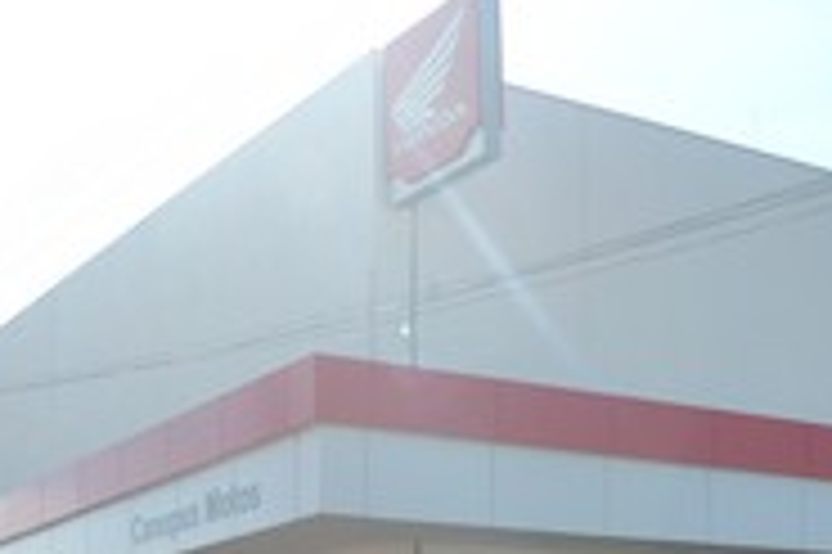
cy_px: 658
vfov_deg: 17.8
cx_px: 535
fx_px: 1686
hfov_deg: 27.6
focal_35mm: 73
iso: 100
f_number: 8
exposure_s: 1/250
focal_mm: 20
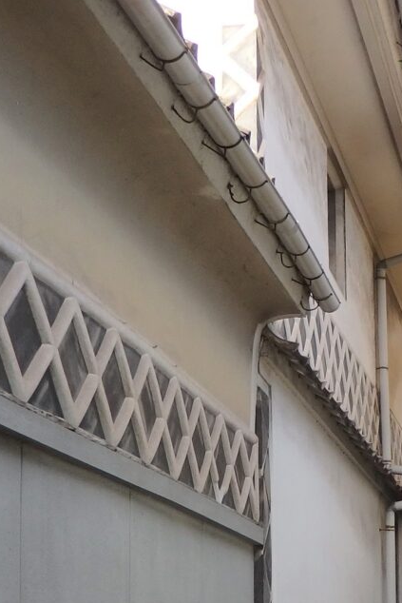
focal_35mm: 82
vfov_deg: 24.5
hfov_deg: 16.5
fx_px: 1373
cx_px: 336
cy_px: 454
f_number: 3
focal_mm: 4.5
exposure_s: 1/800
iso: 125
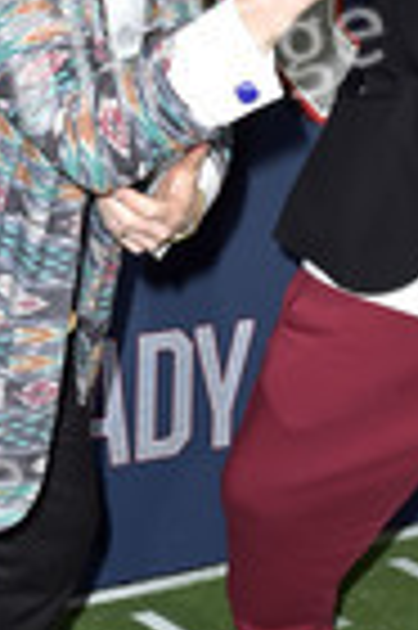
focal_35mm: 120
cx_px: 285
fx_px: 2095
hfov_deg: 11.4
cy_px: 266
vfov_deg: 17.1
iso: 500
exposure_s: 1/250
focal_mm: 42
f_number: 6.3
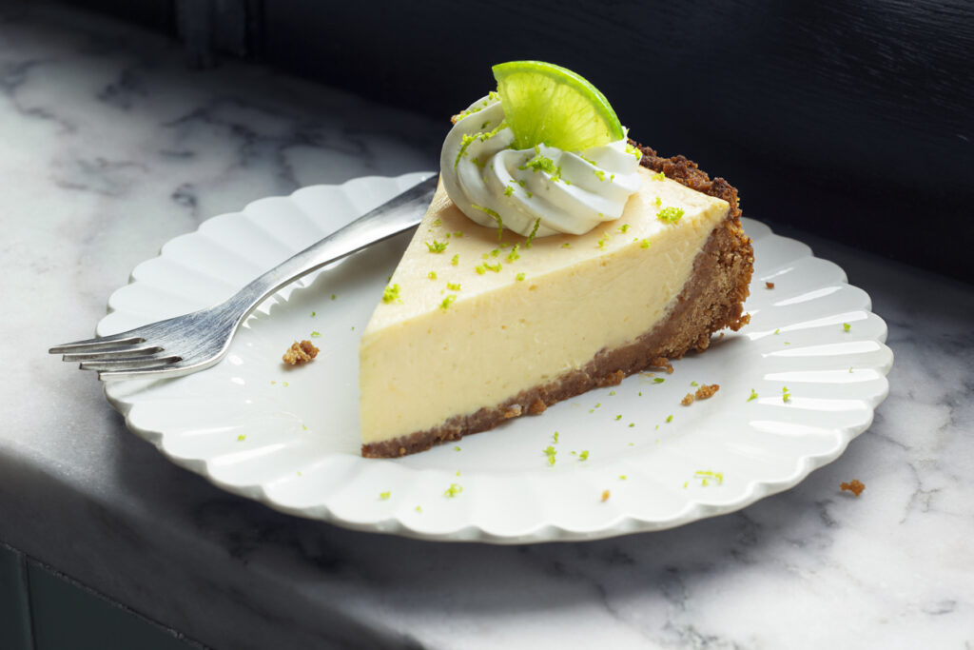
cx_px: 487
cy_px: 325
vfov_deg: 18.2
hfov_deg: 27.0
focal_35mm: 75
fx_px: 2029
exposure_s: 1/5
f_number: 9
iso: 100
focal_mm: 50
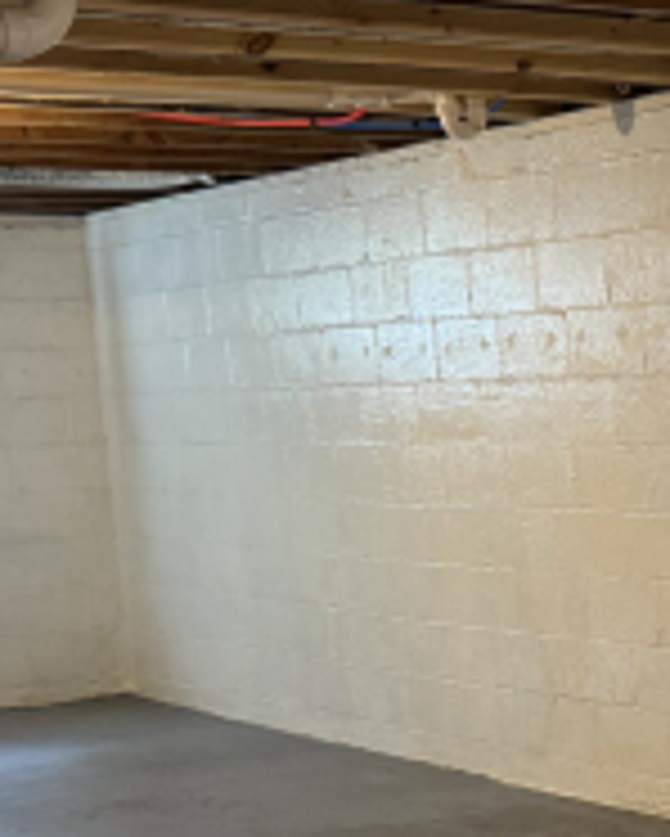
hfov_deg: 16.9
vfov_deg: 22.1
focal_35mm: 84
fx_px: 2080
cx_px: 942
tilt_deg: -10.4
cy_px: 788
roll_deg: +2.2
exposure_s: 1/60
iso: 400
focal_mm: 6.76
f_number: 1.78
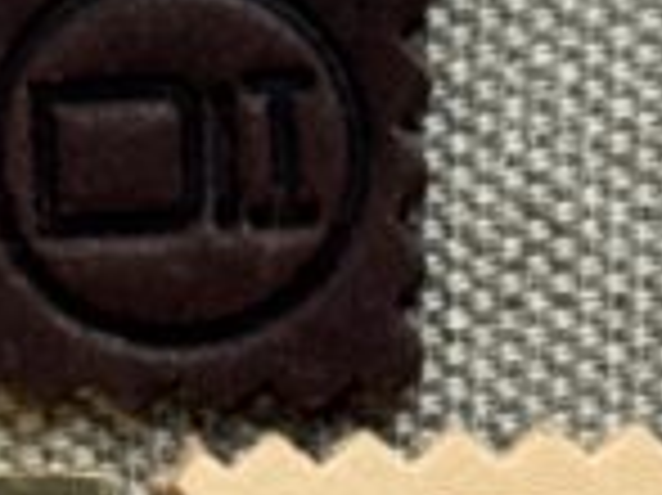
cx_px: 171
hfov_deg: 5.9
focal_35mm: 335
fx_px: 6401
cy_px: 1058
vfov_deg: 4.4
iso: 80
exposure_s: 1/122
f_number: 1.78
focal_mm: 6.76
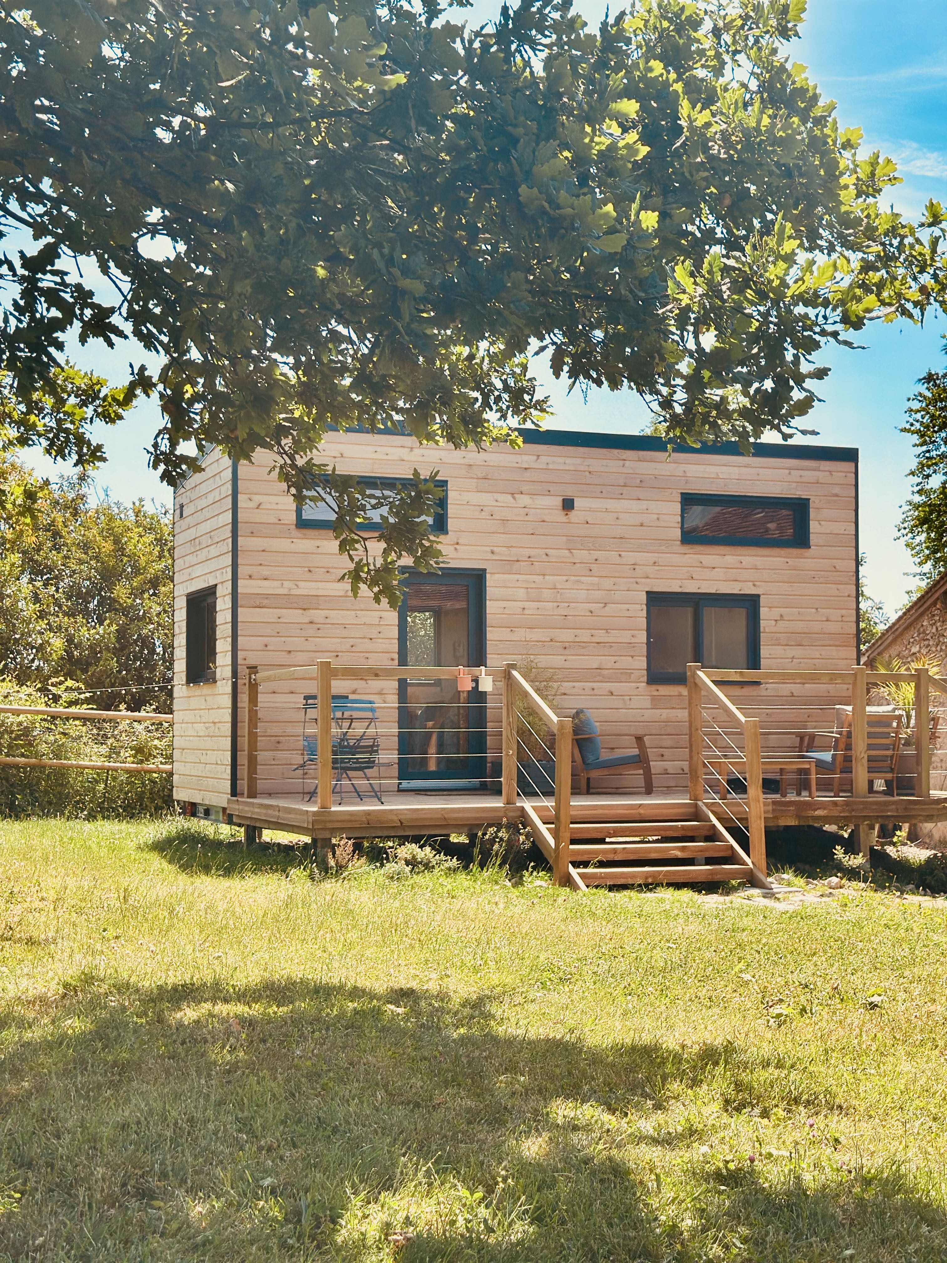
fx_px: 1751
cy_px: 632
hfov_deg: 30.3
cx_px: 474
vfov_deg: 39.7
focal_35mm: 48
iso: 100
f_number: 1.78
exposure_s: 1/2358
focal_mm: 6.86
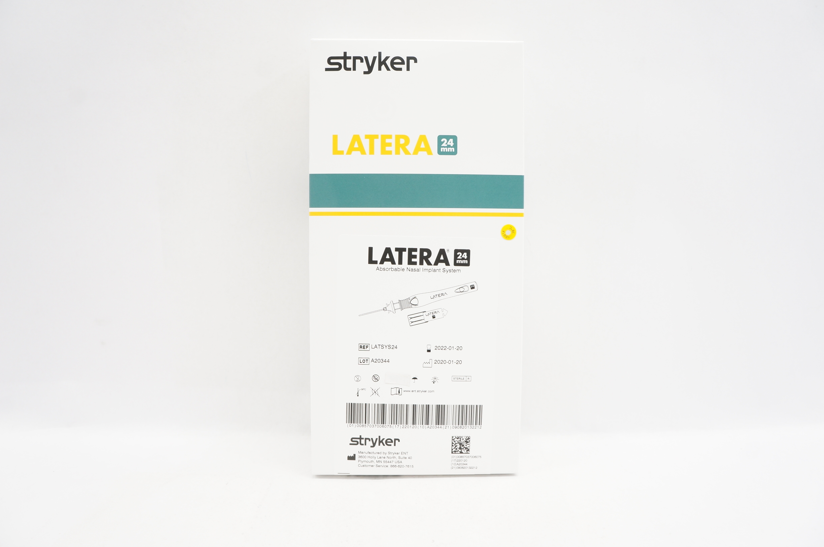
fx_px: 617
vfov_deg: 47.8
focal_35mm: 27
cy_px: 274
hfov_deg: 67.4
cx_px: 412
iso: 400
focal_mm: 18
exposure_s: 1/30
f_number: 7.1
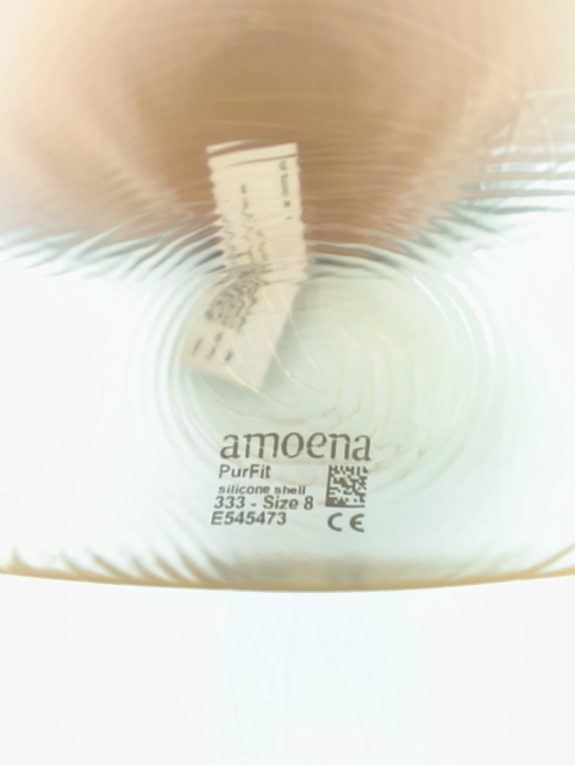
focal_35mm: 23
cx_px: 288
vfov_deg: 73.9
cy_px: 382
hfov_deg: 58.9
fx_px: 509
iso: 50
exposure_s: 1/30
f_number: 2.2
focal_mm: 1.65
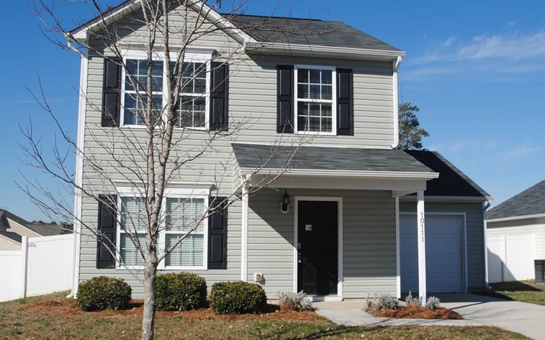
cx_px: 271
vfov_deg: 29.9
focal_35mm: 43
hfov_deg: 46.2
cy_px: 166
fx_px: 639
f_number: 9
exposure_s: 1/320
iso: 100
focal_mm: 24
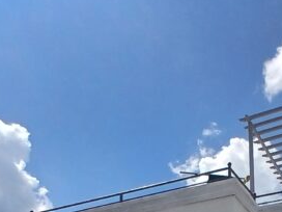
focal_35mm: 50
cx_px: 194
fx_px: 407
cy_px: 298
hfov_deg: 37.7
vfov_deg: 24.2
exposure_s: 1/2494
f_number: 2.2
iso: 50
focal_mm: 1.4
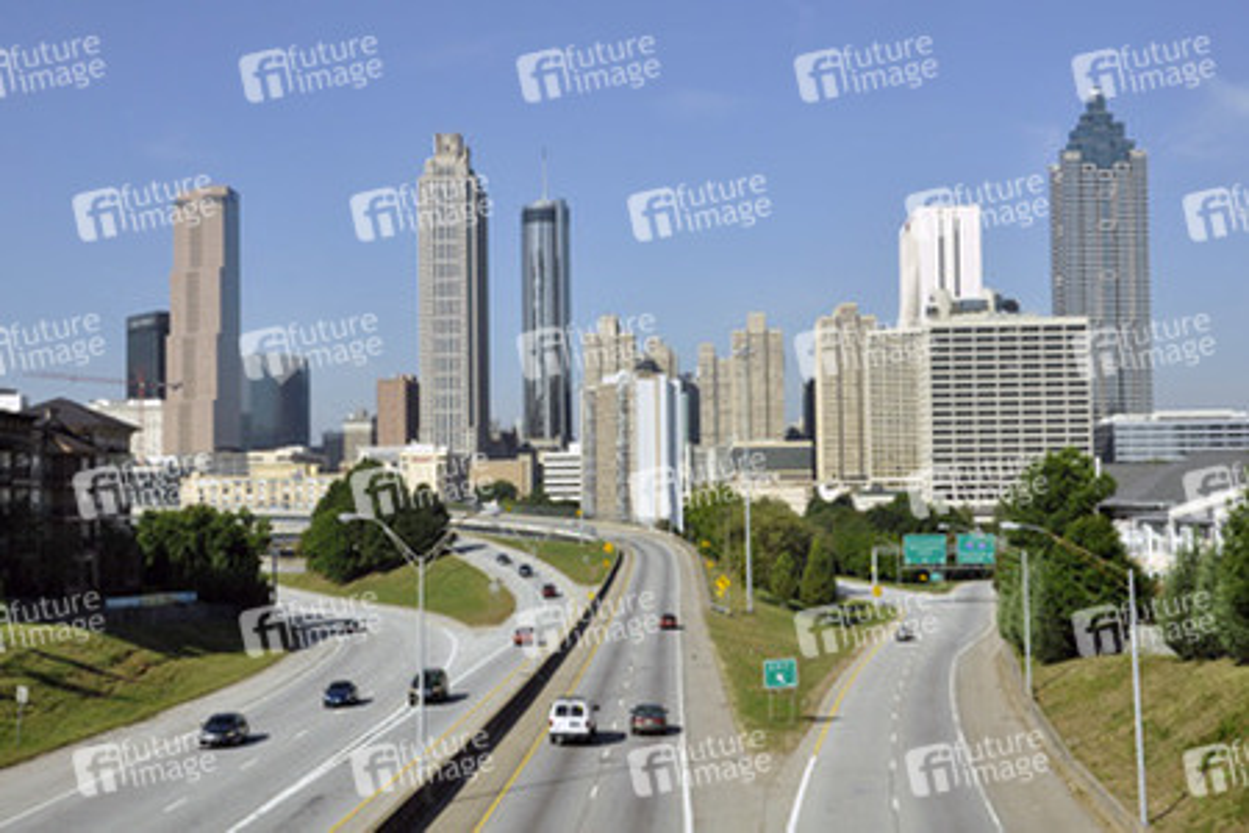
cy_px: 416
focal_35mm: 51
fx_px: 1769
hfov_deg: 38.9
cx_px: 624
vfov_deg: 26.5
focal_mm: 34
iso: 1000
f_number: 16
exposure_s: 1/1000
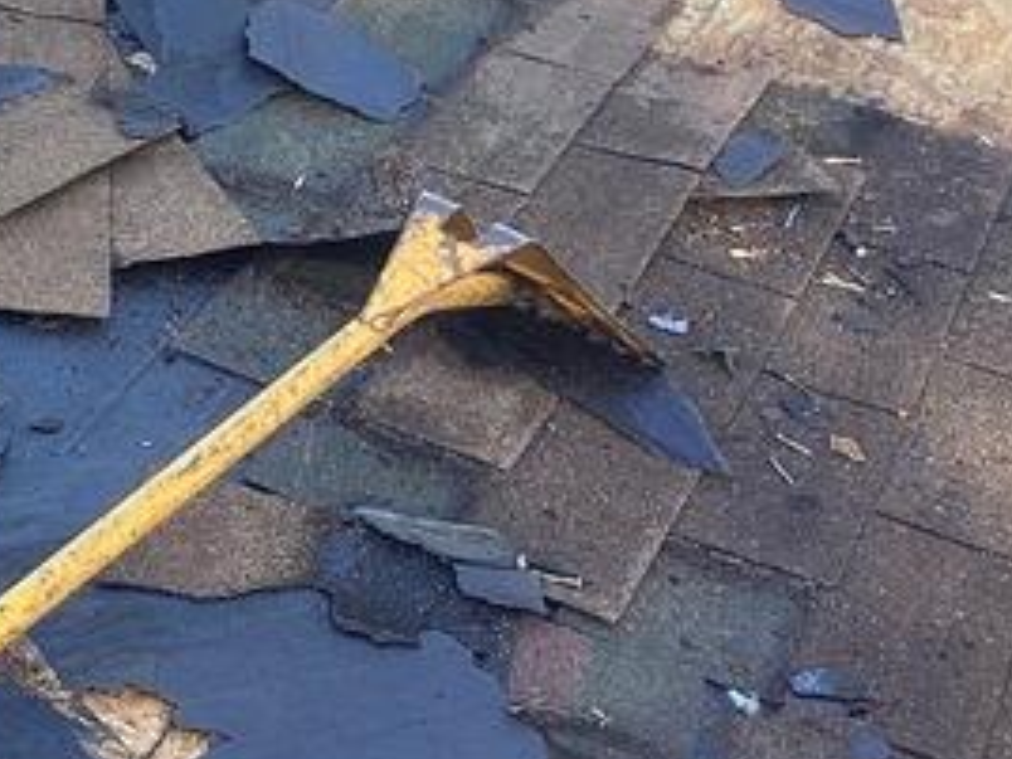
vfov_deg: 19.9
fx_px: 2163
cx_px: -177
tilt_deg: -26.9
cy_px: 276
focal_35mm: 74
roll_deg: -3.4
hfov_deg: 24.1
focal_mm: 3.3
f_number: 2.4
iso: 25
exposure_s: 1/120
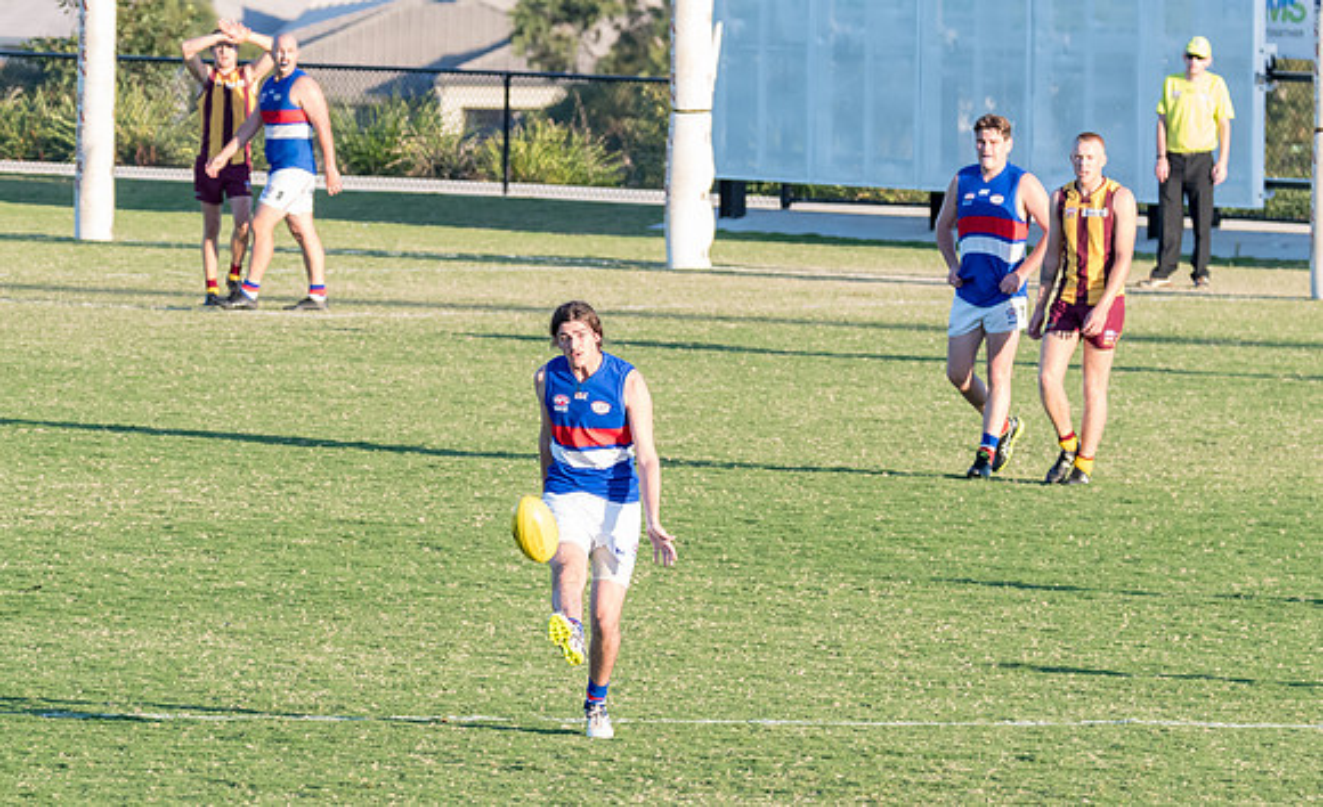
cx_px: 660
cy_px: 436
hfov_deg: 4.4
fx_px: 17318
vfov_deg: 2.7
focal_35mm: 483
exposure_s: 1/500
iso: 800
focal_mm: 240
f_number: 7.1
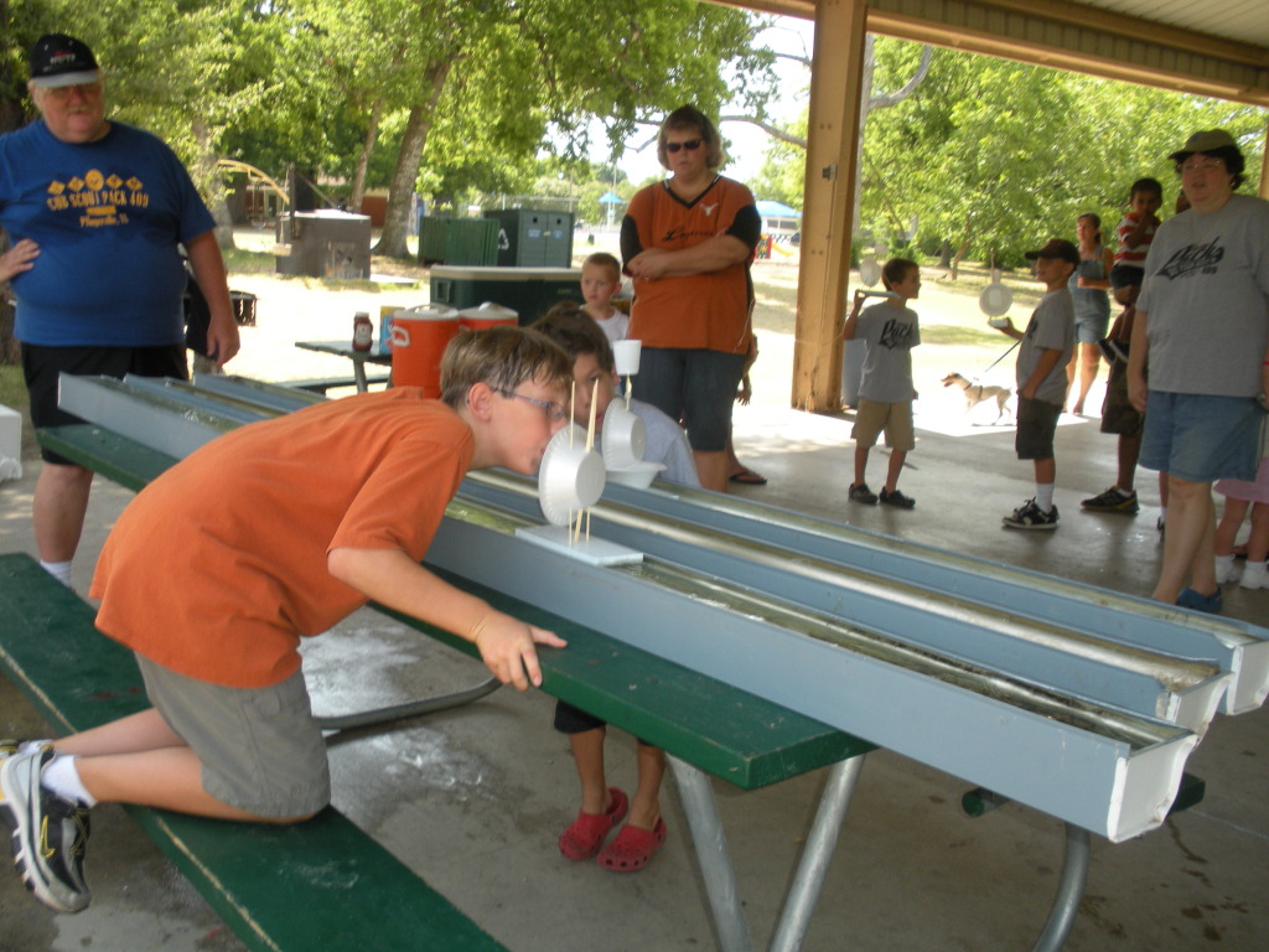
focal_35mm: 36
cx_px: 634
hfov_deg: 51.4
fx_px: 1320
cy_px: 476
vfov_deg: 39.7
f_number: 3.5
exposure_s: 1/163
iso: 88
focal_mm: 6.3
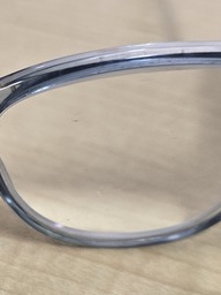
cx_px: -54
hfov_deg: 15.4
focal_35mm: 92
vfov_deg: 21.3
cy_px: 189
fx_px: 783
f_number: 1.7
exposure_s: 1/120
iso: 200
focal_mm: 6.3
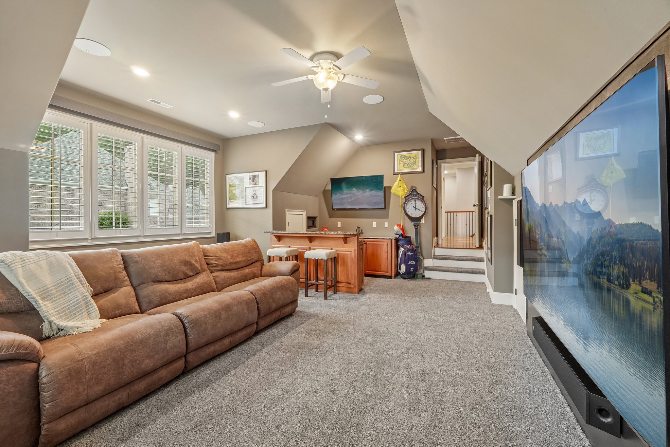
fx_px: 279
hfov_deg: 100.4
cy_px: 224
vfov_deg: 77.3
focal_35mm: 15
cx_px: 335
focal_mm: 10
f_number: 8
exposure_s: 1/4
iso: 400
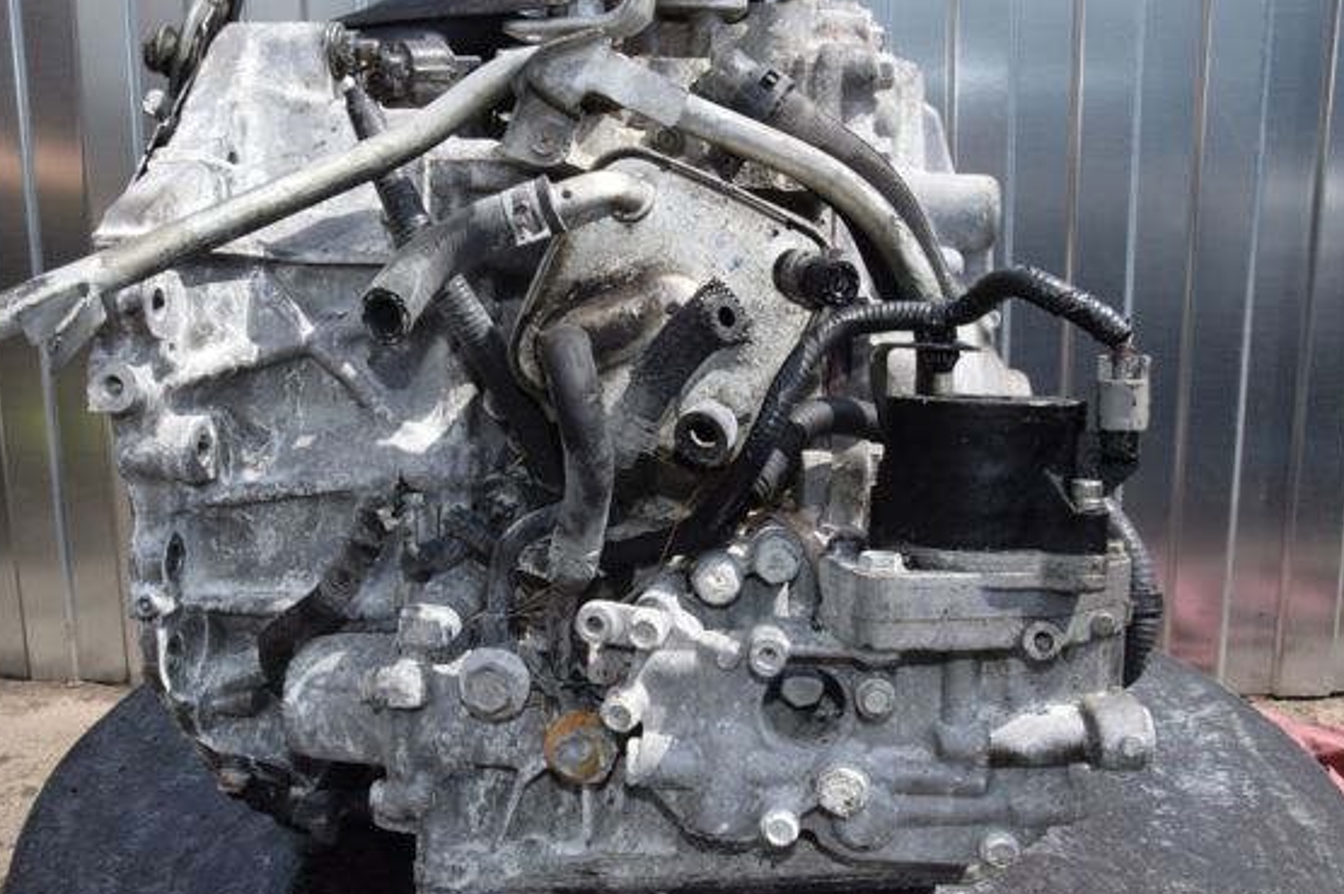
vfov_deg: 35.0
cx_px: 583
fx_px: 1418
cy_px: 437
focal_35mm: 38
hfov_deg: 50.6
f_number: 20
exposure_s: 1/200
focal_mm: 22
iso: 800
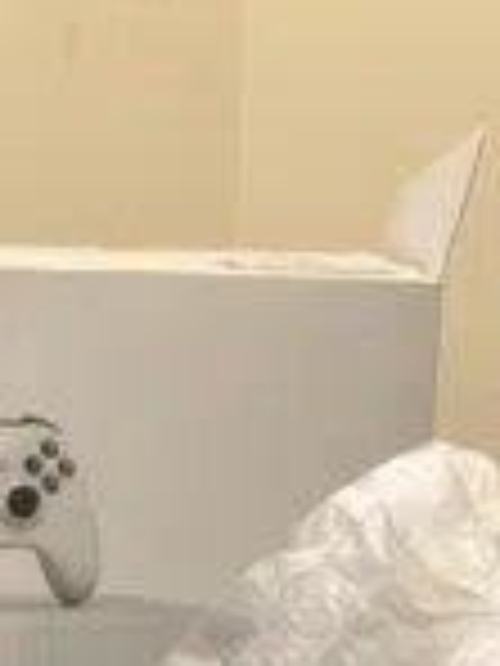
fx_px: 1252
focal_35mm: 65
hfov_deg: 20.9
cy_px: 742
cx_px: -117
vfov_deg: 27.2
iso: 400
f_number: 1.78
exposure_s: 1/50
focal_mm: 6.76
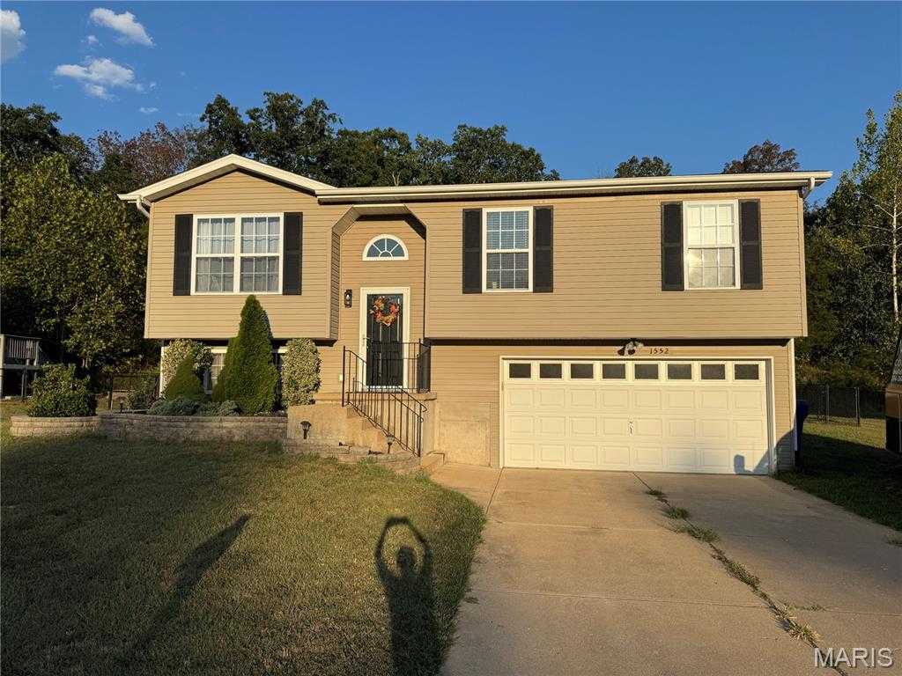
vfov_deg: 56.8
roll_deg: +0.0
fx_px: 625
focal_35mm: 24
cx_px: 451
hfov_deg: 71.6
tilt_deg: +4.3
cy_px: 338
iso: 80
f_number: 1.78
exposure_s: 1/5814
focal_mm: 6.76
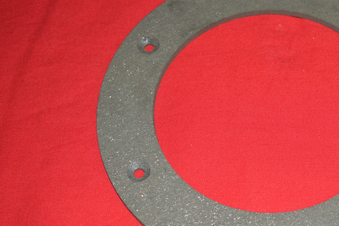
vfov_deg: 18.2
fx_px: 706
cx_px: 276
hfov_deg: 26.5
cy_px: 144
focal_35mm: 75
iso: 160
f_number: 5
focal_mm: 27
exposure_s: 1/25
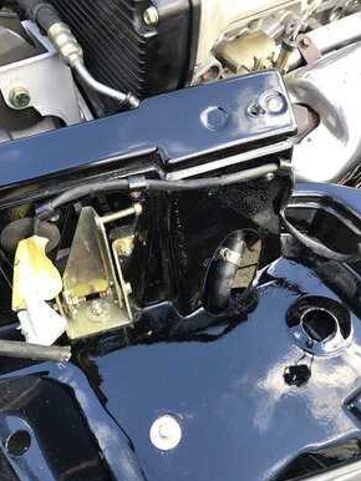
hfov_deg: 48.3
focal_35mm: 29
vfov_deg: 61.6
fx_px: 403
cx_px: 176
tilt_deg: -50.6
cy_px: 248
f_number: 1.8
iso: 32
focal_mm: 3.99
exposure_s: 1/100
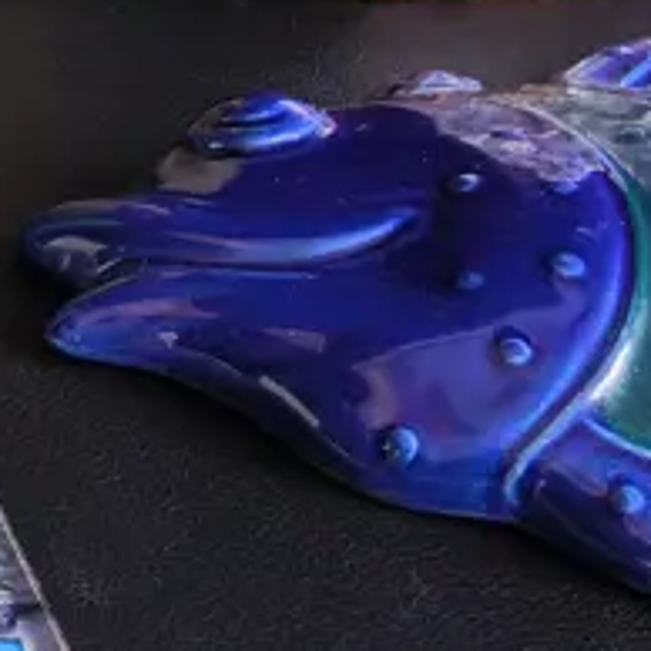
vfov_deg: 13.6
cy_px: -64
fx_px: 2681
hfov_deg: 13.1
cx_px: -332
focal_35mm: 126
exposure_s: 1/100
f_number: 2
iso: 100
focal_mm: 2.87
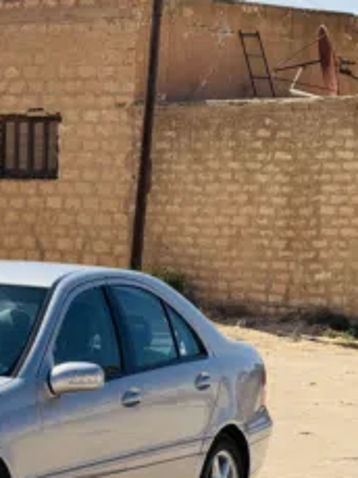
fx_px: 2887
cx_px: 73
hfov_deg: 7.1
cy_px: 374
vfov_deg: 9.5
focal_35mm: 209
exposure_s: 1/2358
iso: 50
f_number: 2.8
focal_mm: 15.66
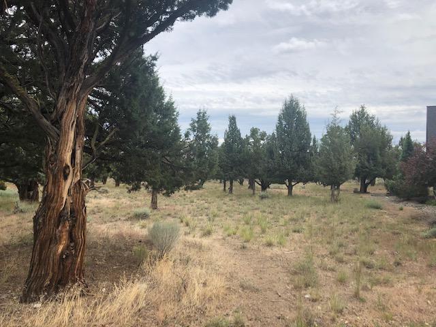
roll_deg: -2.7
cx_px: 218
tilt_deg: +1.2
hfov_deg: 63.4
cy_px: 164
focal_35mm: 28
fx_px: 353
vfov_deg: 49.7
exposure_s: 1/2667
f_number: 1.8
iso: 20
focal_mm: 3.99
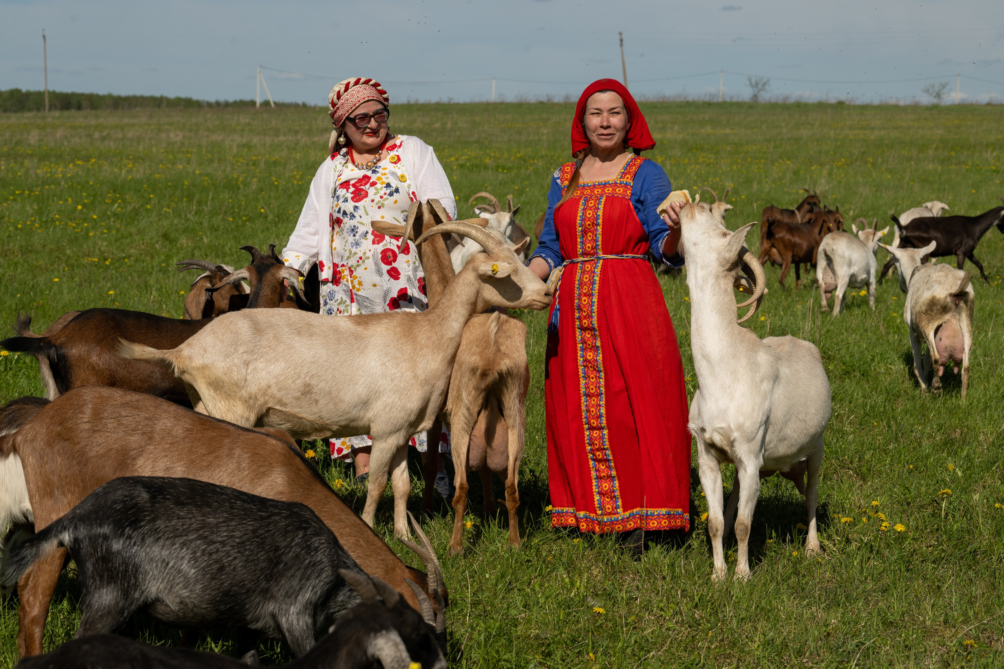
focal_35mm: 90
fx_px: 2521
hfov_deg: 22.5
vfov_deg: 15.1
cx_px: 502
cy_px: 334
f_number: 9
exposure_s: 1/1000
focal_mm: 90
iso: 100
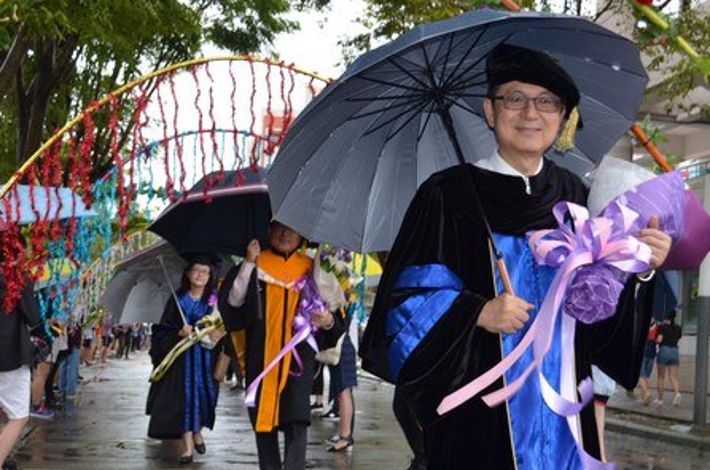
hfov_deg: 35.7
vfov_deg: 23.9
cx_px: 342
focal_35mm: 56
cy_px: 314
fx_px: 1102
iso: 280
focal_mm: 26
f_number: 4.2
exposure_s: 1/125
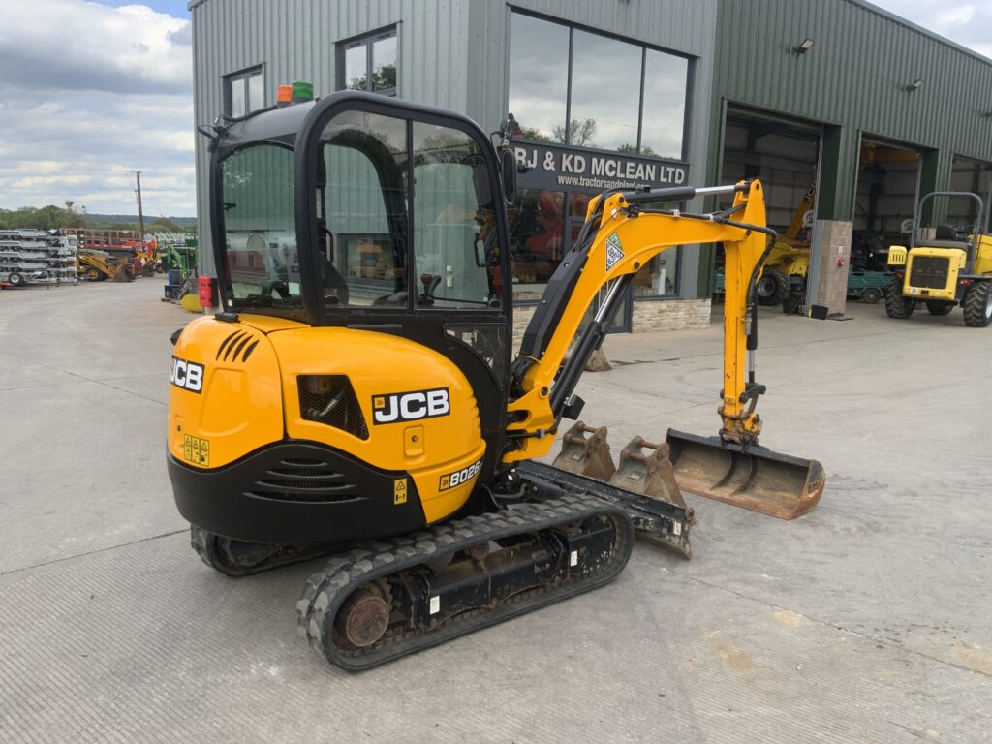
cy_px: 372
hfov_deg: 61.7
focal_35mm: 29
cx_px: 496
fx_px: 831
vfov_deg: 48.2
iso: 16
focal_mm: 3
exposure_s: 1/620
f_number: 1.8
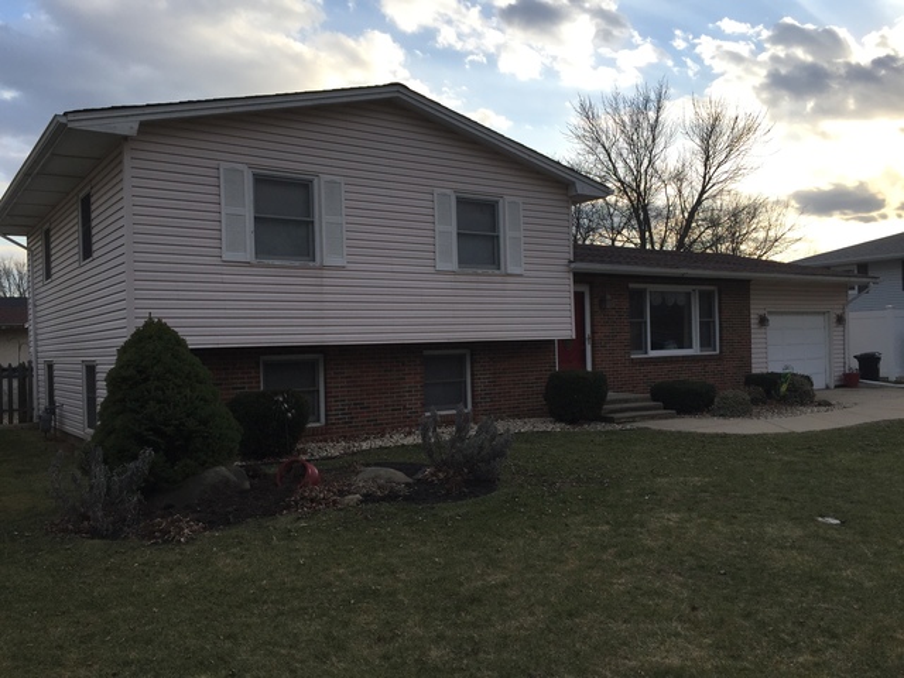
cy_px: 339
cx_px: 452
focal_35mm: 29
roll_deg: +1.4
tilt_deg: -0.5
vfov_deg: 48.2
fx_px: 757
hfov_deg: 61.7
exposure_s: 1/1041
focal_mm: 4.15
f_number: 2.2
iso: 32
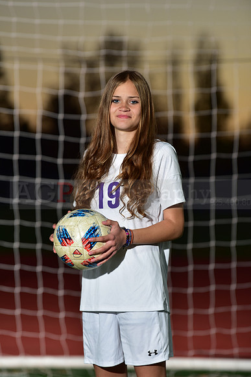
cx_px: 126
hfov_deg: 6.9
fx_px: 2090
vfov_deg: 10.3
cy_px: 188
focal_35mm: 200
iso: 250
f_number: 4.5
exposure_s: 1/200
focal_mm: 200
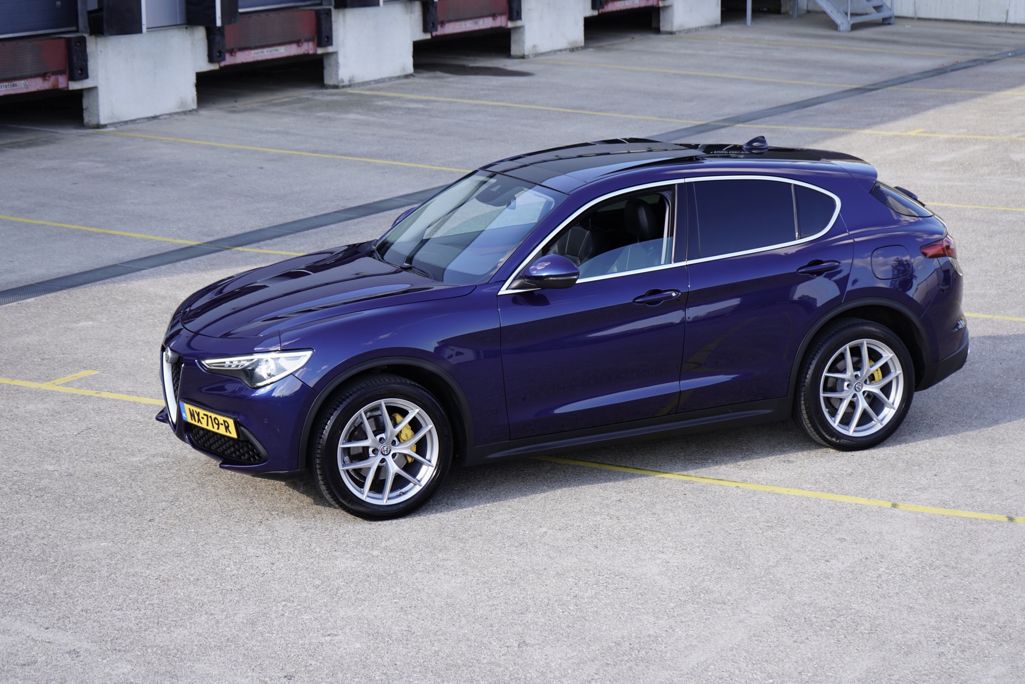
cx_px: 533
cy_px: 369
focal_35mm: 77
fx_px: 2193
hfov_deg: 26.3
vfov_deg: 17.7
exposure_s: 1/80
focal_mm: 70
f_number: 6.3
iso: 100
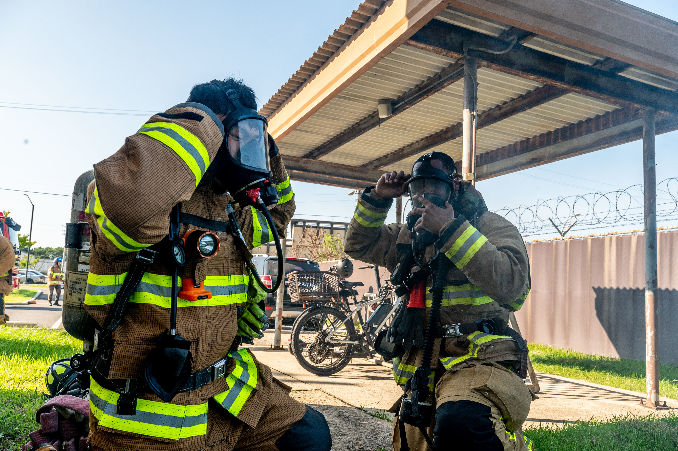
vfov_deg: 43.6
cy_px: 226
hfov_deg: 62.0
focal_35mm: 30
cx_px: 339
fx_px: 565
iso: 500
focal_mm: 30
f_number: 9
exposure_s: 1/400
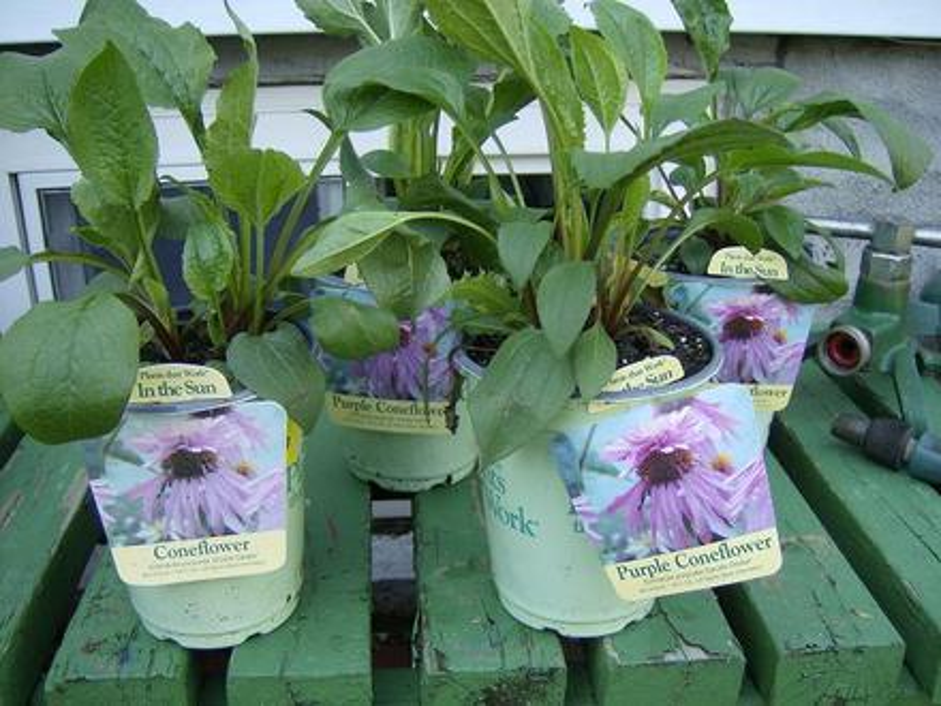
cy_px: 353
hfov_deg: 51.4
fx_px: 979
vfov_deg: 39.7
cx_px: 470
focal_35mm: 36
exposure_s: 1/115
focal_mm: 6
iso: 100
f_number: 2.8
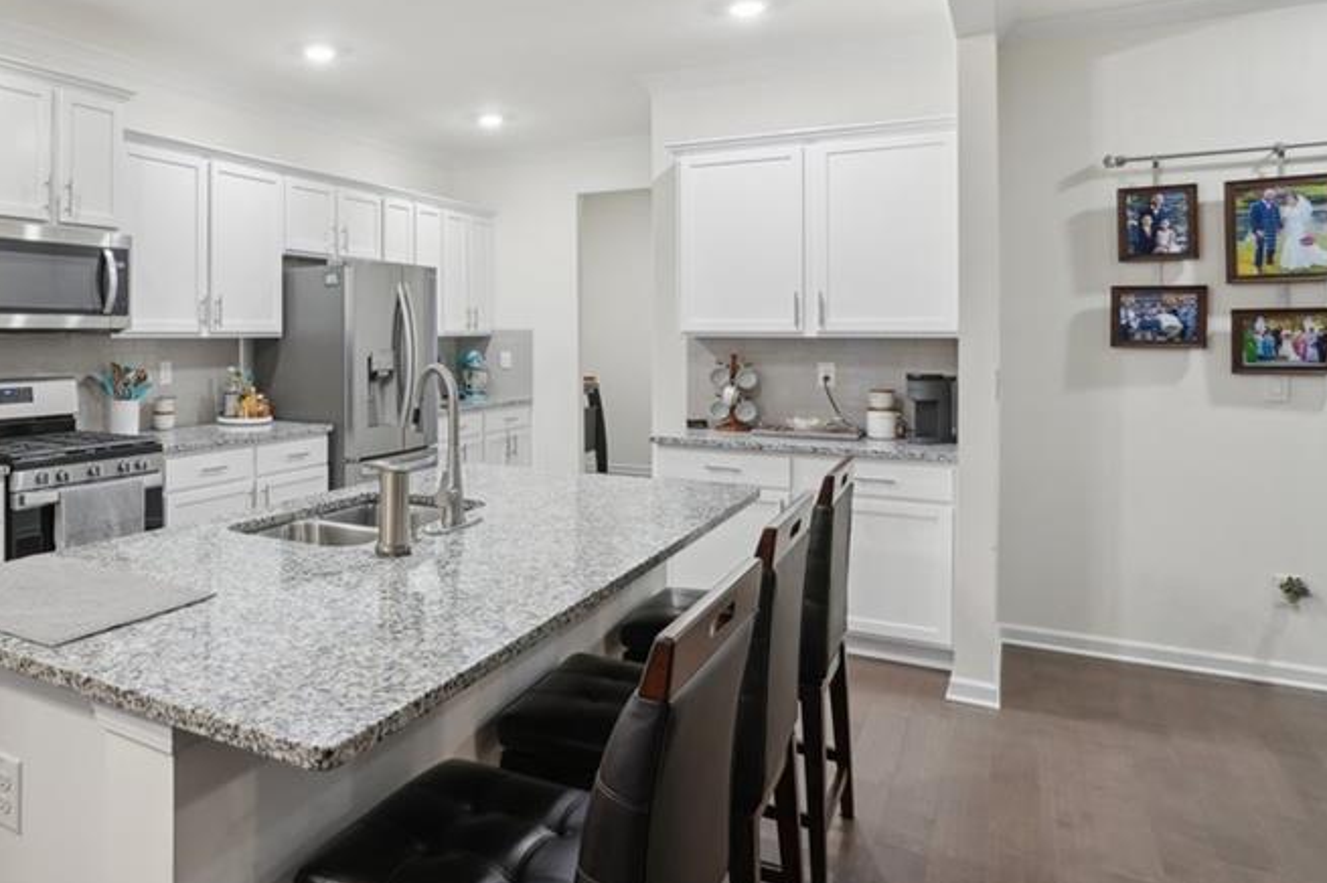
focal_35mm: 25
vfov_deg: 50.8
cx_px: 340
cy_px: 340
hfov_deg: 67.3
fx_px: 921
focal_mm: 16
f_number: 8
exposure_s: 1/8
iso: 400
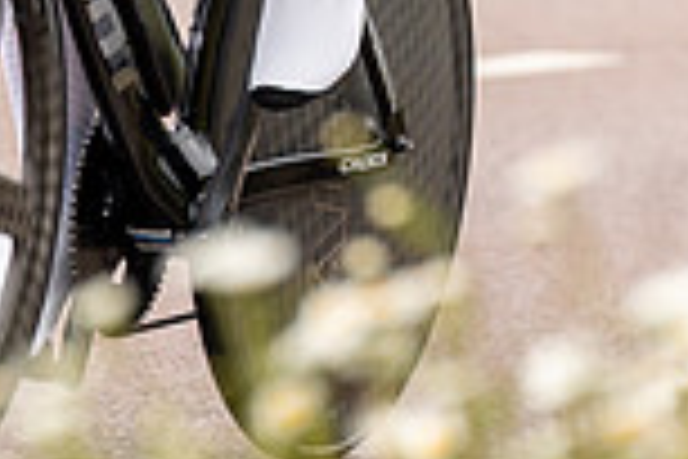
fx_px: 19129
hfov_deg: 2.1
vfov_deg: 1.4
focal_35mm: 1001
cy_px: -437
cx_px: 263
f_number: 3.5
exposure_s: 1/1000
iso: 320
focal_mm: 180
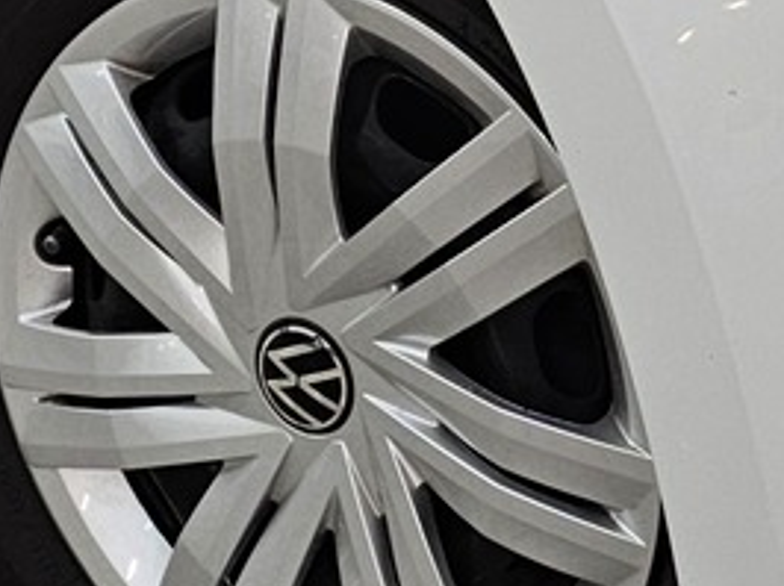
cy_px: -674
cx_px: 816
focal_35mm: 173
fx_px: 3915
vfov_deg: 8.1
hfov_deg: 11.3
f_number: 1.7
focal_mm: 6.3
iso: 200
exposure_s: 1/100
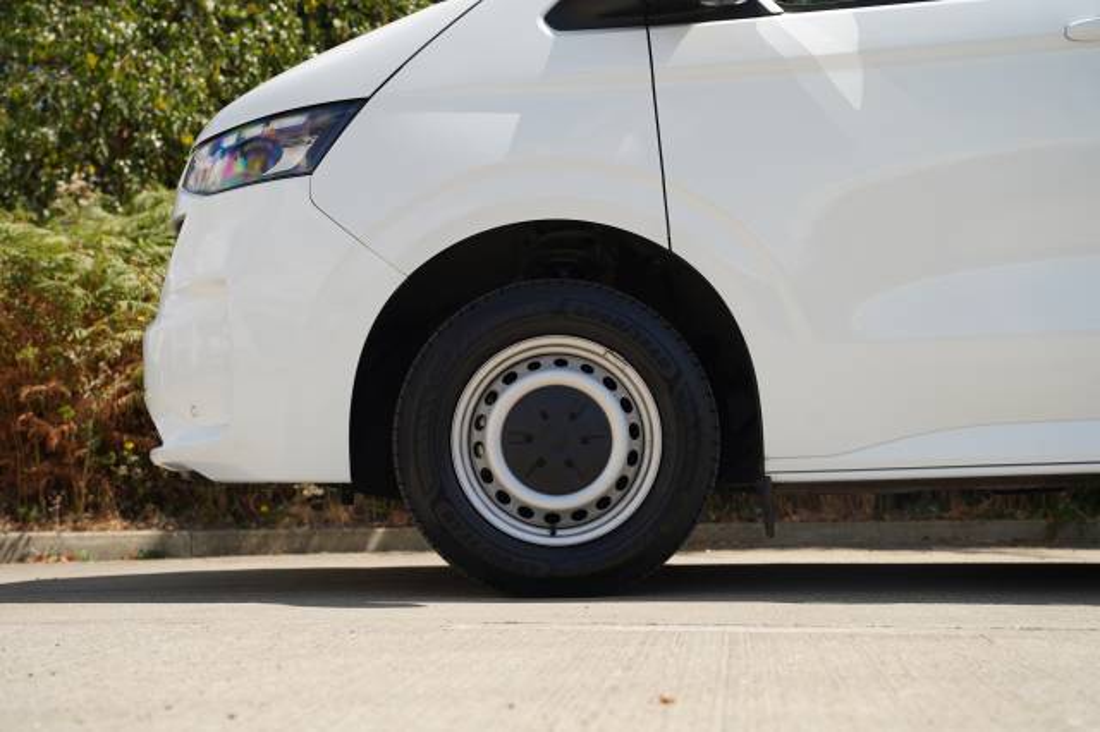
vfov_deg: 21.9
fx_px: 1893
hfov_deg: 32.4
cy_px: 366
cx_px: 550
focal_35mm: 62
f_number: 4.5
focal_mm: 62
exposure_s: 1/320
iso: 100
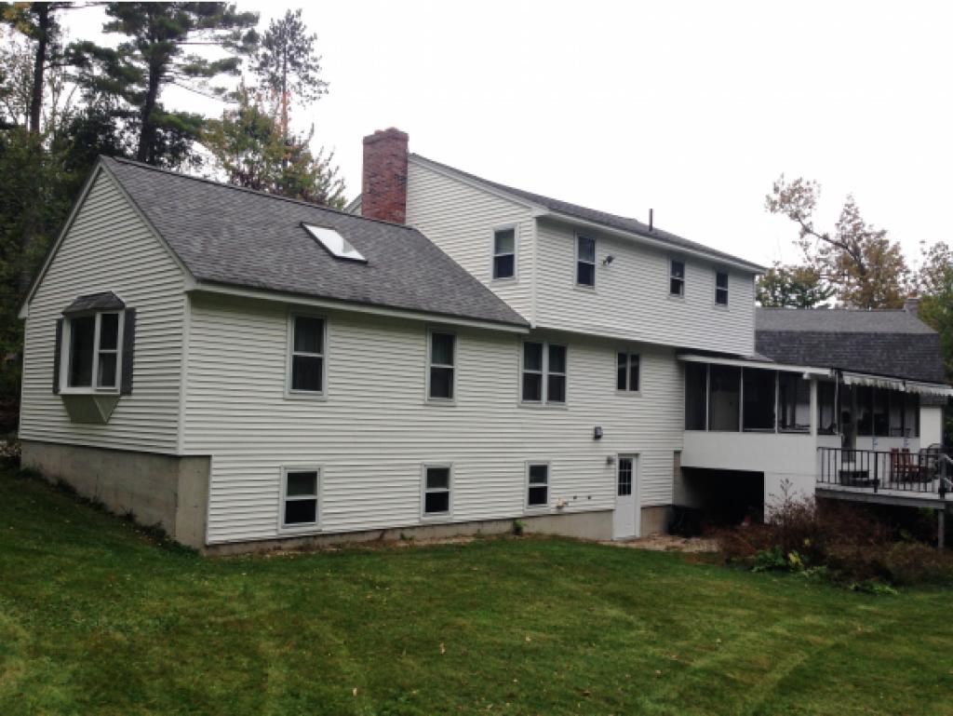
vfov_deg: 43.0
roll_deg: -2.3
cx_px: 476
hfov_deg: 55.3
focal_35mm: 33
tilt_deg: +2.7
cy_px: 358
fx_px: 909
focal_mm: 4.12
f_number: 2.4
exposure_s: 1/121
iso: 50
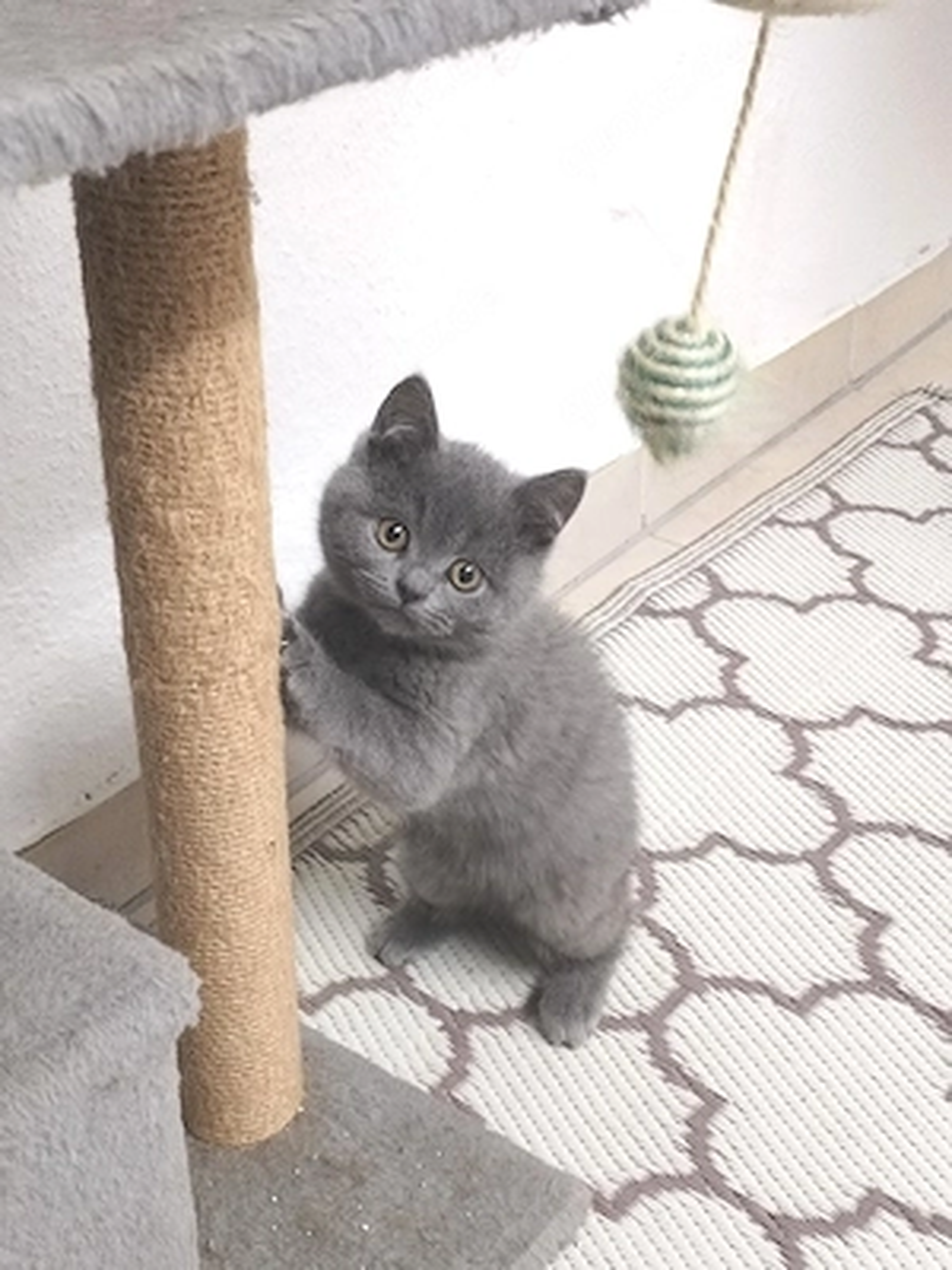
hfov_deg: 29.7
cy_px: 635
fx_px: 1797
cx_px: 476
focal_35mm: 49
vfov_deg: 38.9
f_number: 1.8
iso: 799
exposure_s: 1/25
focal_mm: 4.75
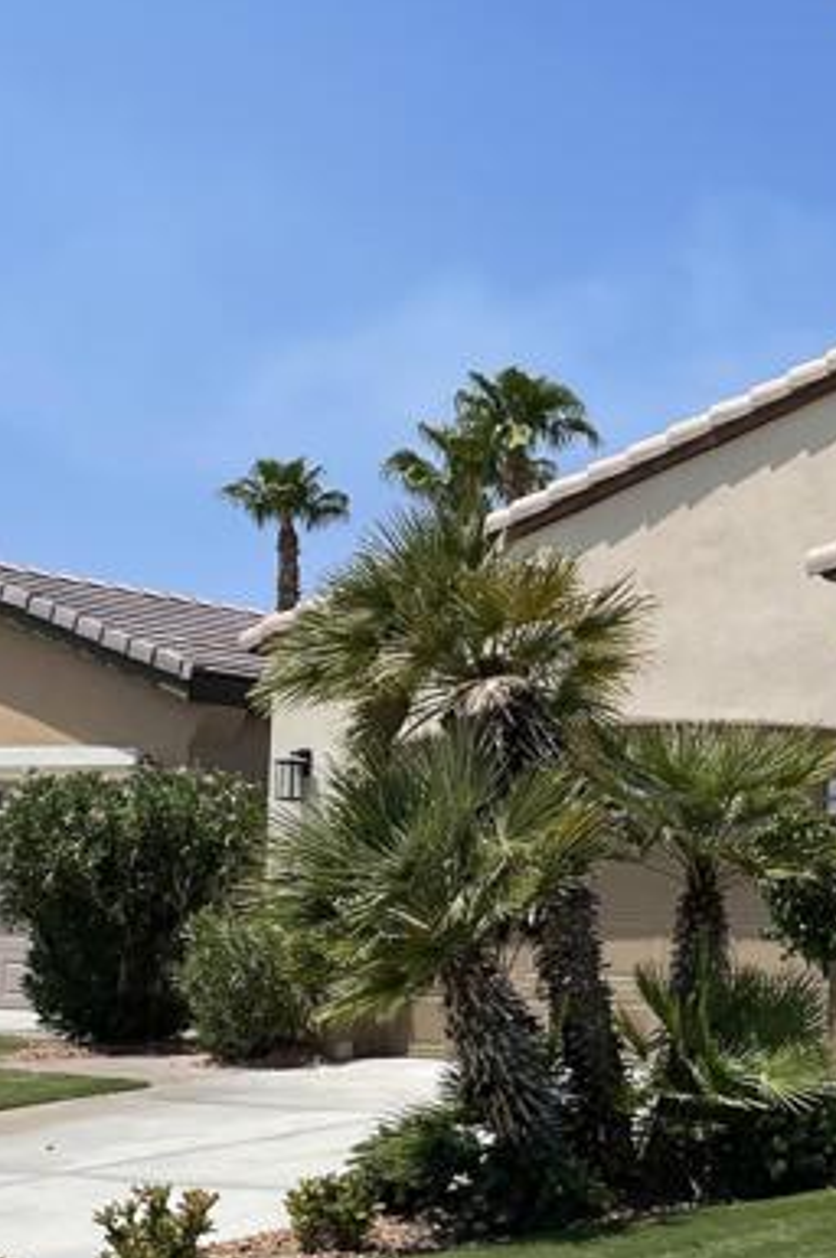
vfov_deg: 27.7
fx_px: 2512
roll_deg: -1.6
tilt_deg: +1.0
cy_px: 928
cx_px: 1136
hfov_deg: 17.5
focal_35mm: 72
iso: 32
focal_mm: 4.2
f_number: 1.6
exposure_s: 1/5291
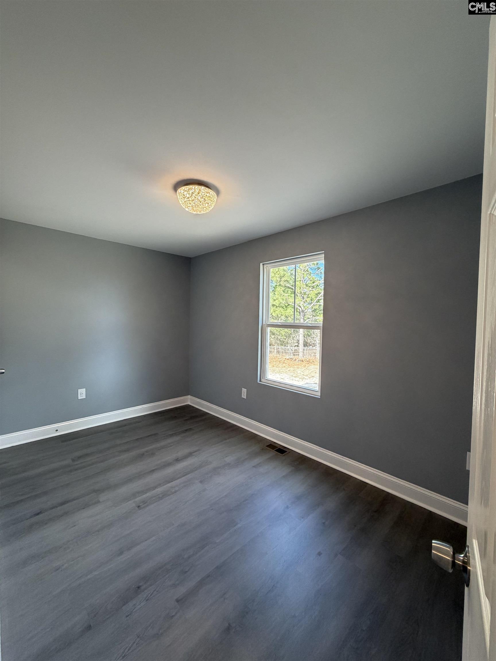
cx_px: 248
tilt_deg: -1.6
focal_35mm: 14
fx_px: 267
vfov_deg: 102.1
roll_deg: -0.3
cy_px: 330
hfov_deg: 85.7
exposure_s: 1/120
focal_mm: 2.22
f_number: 2.2
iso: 200
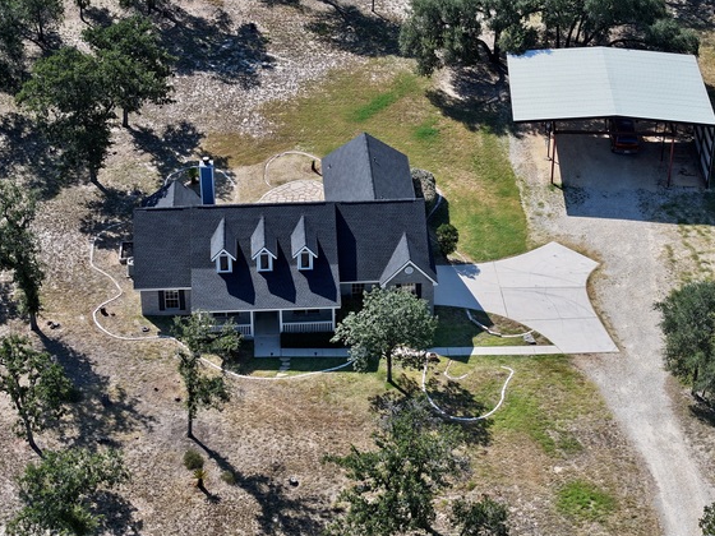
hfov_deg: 24.4
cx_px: 351
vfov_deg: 18.4
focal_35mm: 80
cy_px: 241
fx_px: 1652
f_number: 2.8
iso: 160
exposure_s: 1/1000
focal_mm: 19.35
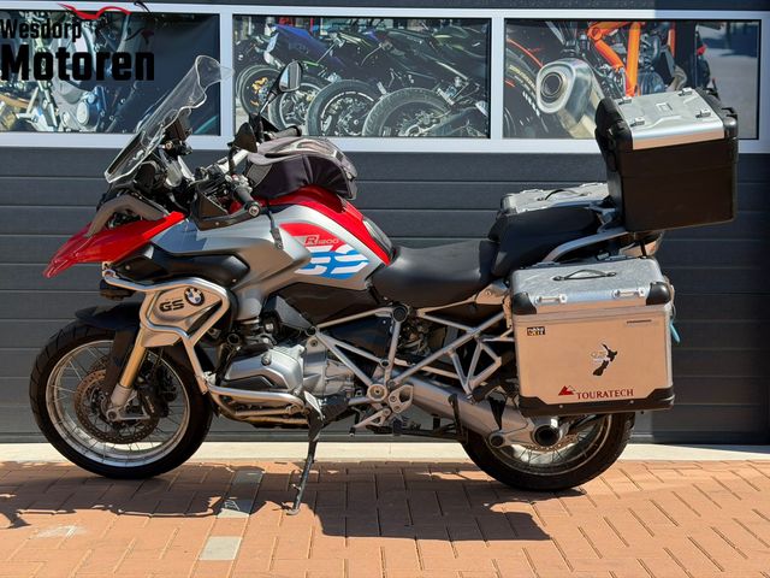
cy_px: 289
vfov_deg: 30.3
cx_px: 385
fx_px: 1068
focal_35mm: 48
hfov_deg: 39.7
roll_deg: +0.0
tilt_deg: -2.7
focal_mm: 6.76
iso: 64
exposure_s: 1/2208
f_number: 1.78
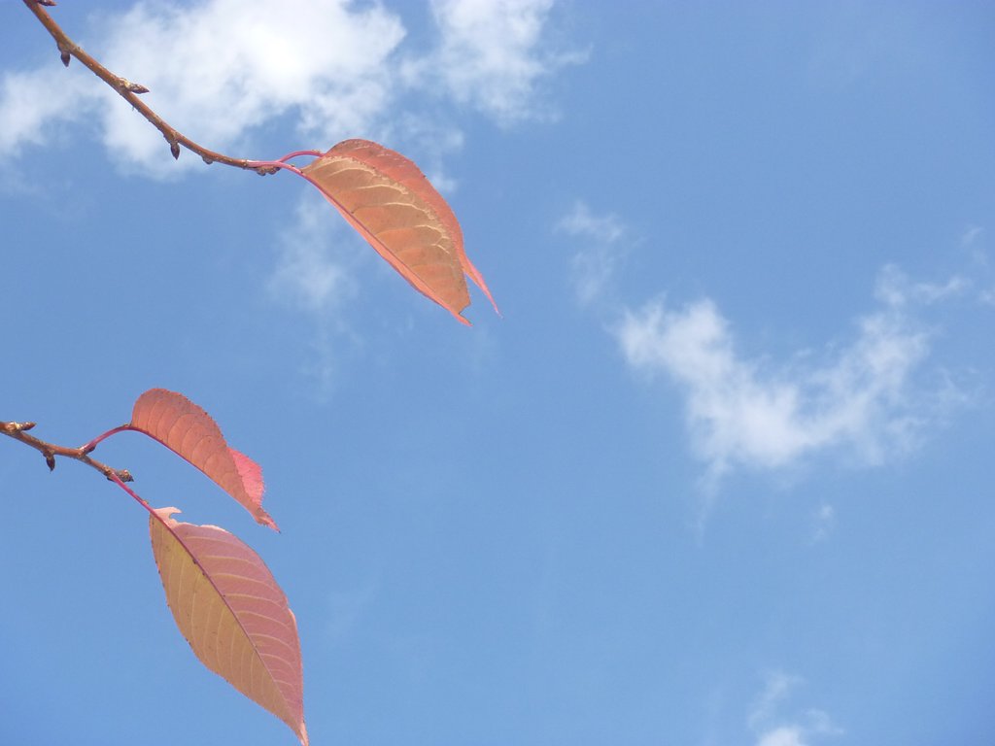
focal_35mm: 62
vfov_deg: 23.7
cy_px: 373
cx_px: 498
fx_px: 1782
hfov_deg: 31.2
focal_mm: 11
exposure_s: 1/320
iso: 200
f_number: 6.3
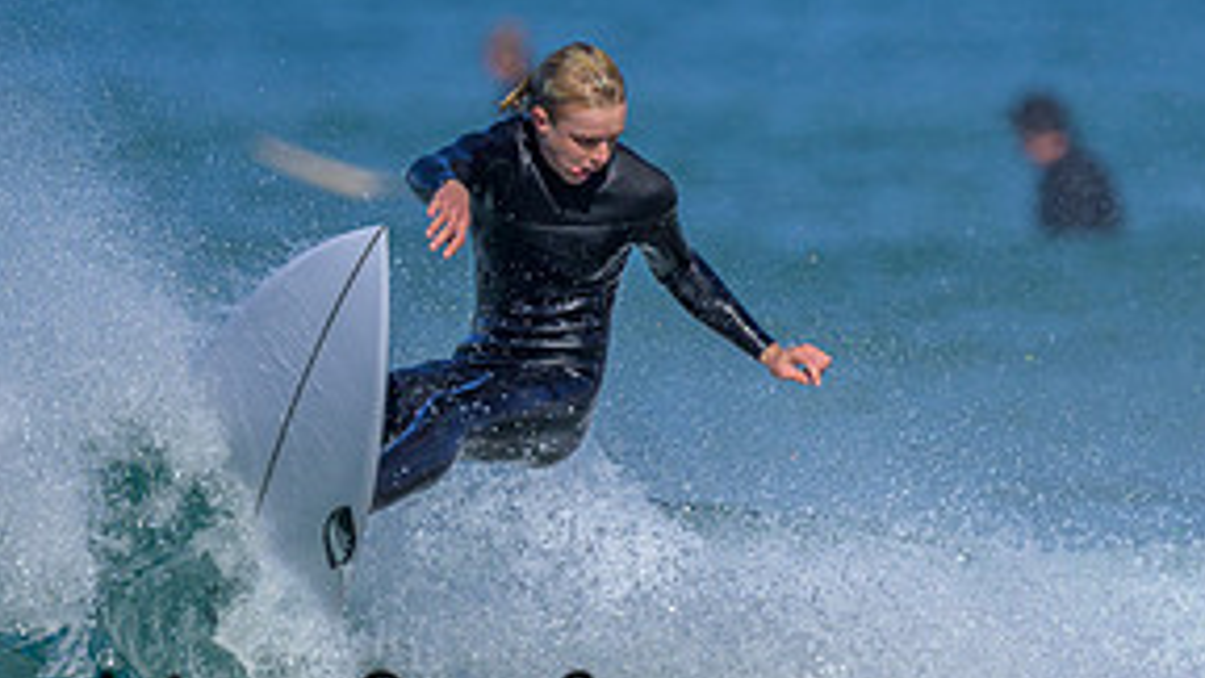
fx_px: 73745
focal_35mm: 2308
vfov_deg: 0.5
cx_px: 538
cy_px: 853
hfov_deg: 0.9
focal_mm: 800
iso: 220
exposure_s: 1/2000
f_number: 6.3
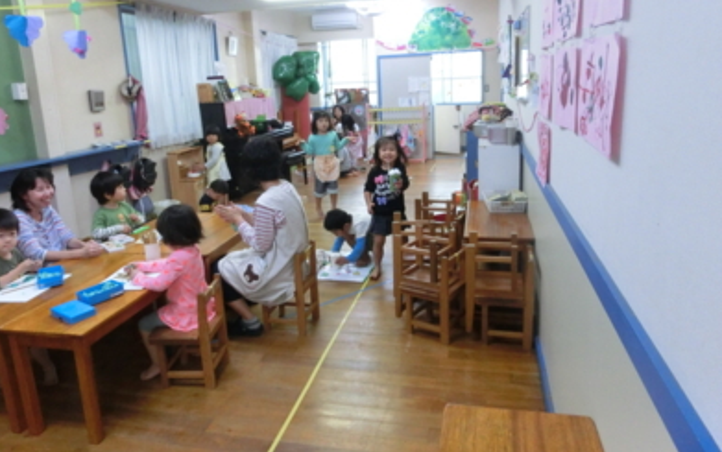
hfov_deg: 70.4
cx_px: 360
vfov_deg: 47.4
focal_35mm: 26
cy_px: 184
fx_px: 512
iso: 640
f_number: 3
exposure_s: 1/125
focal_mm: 4.24
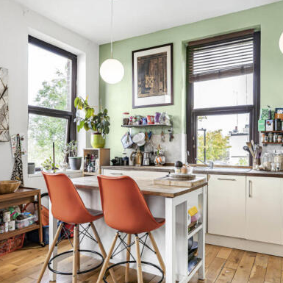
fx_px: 253
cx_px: 144
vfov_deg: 58.5
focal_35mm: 27
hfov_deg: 58.5
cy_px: 147
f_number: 7.1
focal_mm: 18.9
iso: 320
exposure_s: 1/40
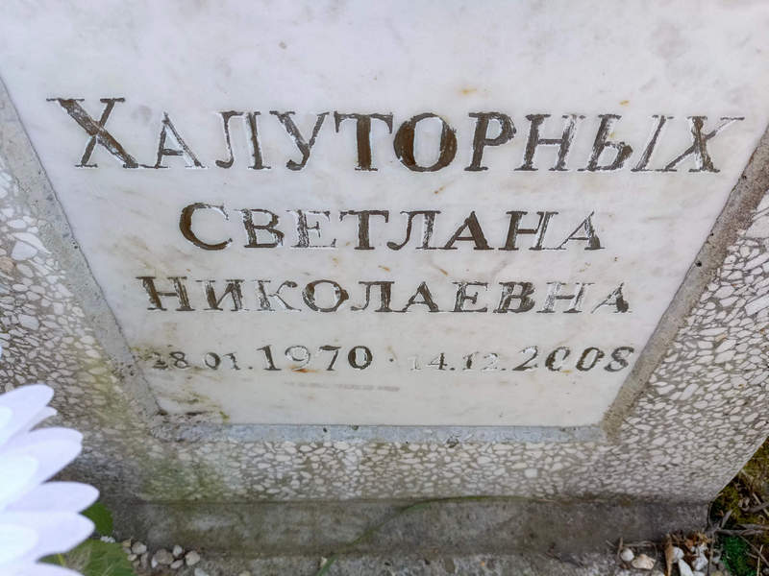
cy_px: 288
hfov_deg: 69.4
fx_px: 555
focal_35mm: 25
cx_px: 384
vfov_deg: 54.9
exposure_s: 1/150
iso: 110
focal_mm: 4.76
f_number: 1.69
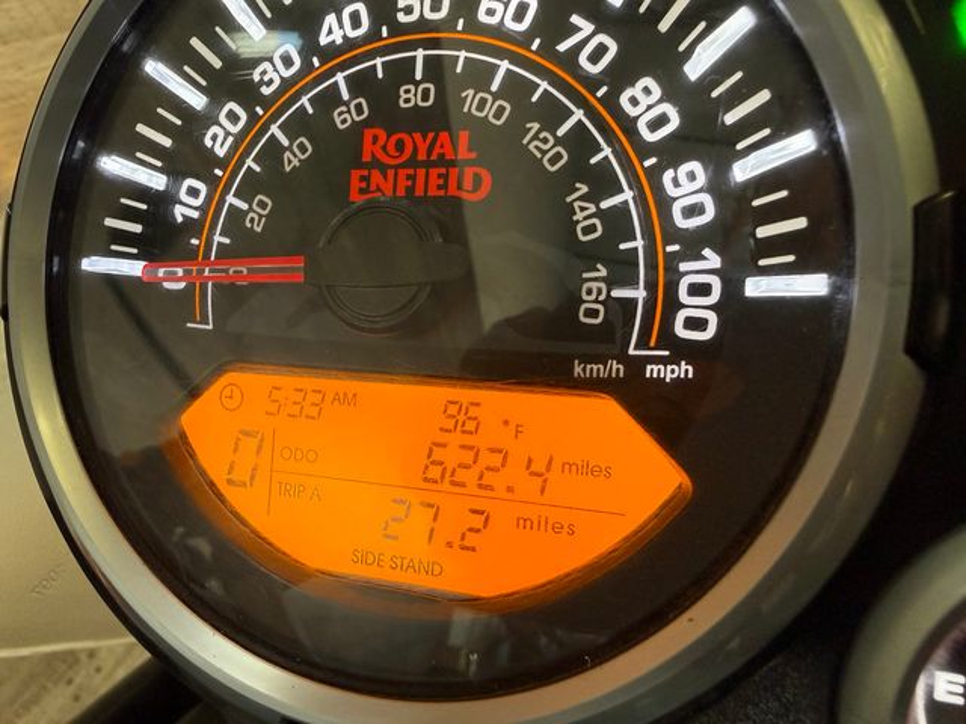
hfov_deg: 71.6
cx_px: 483
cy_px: 362
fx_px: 670
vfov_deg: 56.8
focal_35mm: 24
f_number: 2.2
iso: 250
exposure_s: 1/48
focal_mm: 2.22
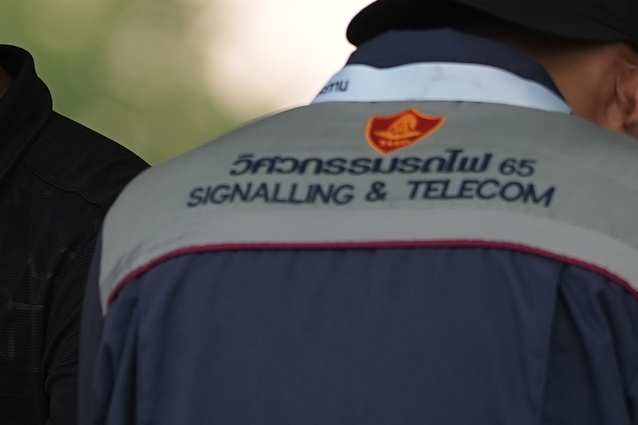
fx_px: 16695
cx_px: 613
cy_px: 286
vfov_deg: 1.5
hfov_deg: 2.2
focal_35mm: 942
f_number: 2.8
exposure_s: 1/500
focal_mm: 178
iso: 250
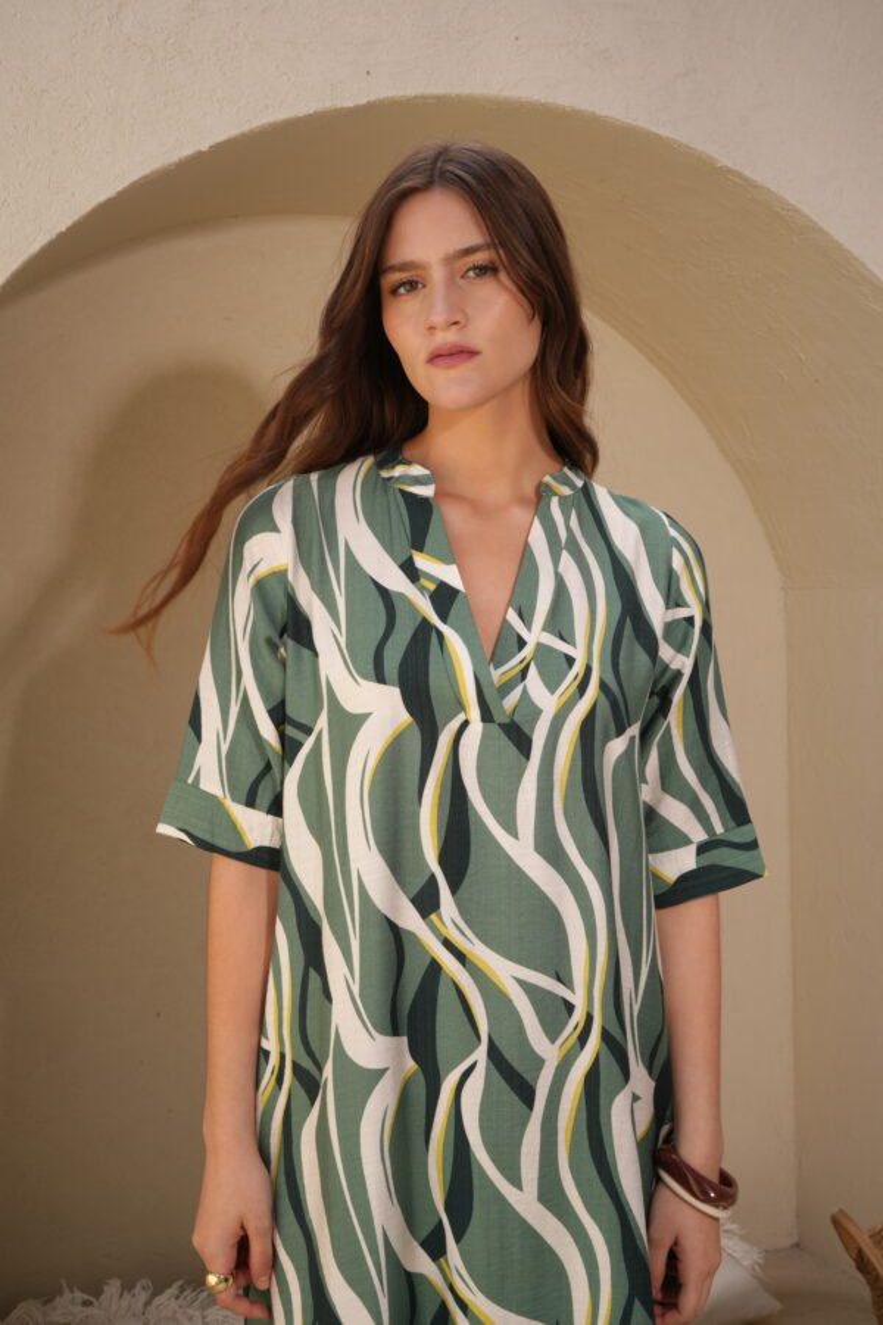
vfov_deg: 39.6
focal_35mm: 50
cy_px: 662
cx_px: 442
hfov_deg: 27.0
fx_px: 1839
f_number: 9
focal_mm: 50
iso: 160
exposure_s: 1/125
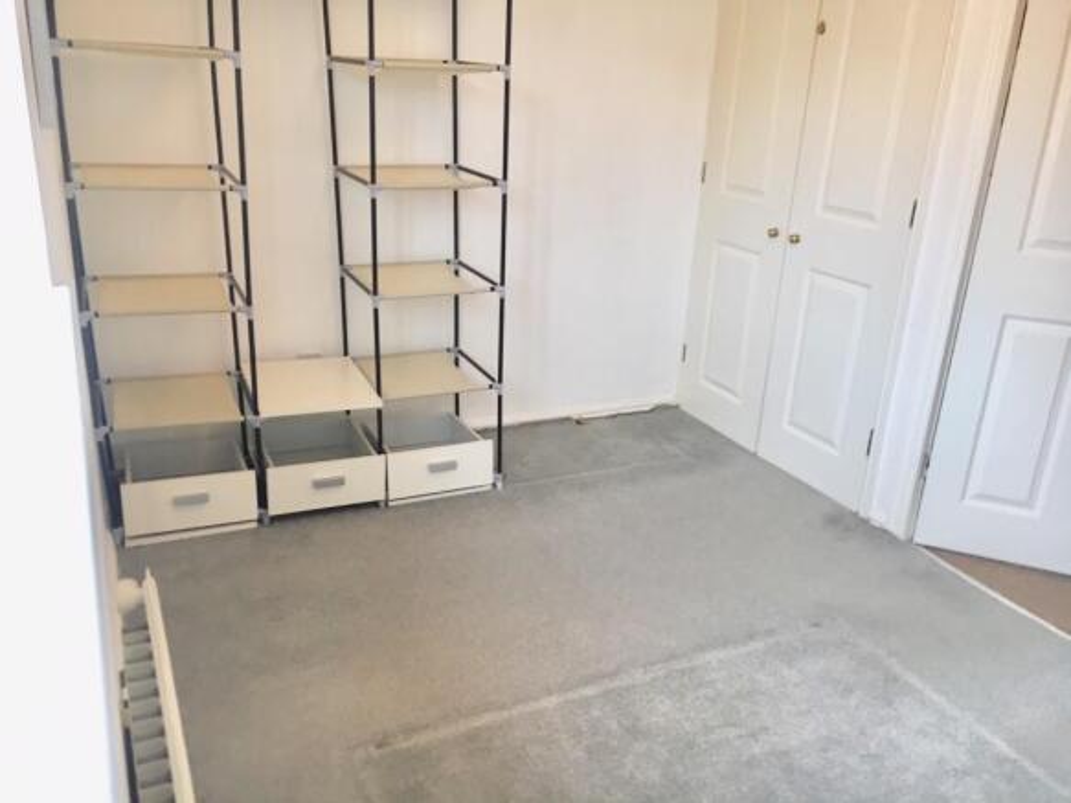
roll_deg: -5.5
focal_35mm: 29
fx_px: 897
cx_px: 536
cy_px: 402
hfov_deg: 61.7
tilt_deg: -21.7
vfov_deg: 48.2
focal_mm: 4.15
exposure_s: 1/33
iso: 40
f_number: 2.2
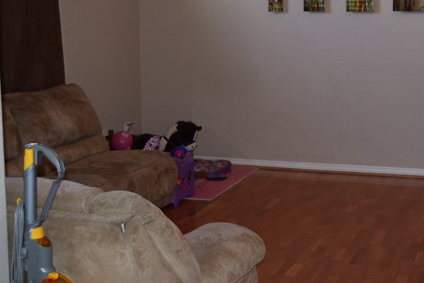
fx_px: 731
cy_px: 72
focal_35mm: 62
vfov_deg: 21.7
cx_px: 293
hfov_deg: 32.0
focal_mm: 24
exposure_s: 1/80
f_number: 4
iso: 800
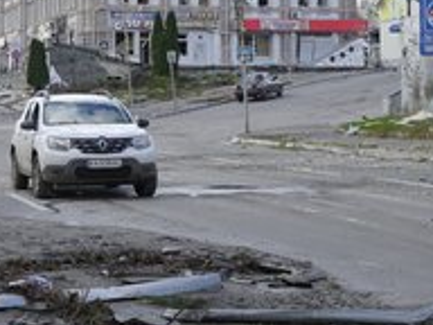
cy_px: 87
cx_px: 5
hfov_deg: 21.1
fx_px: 1126
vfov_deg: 16.3
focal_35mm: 90
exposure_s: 1/100
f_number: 9
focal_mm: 45
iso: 100
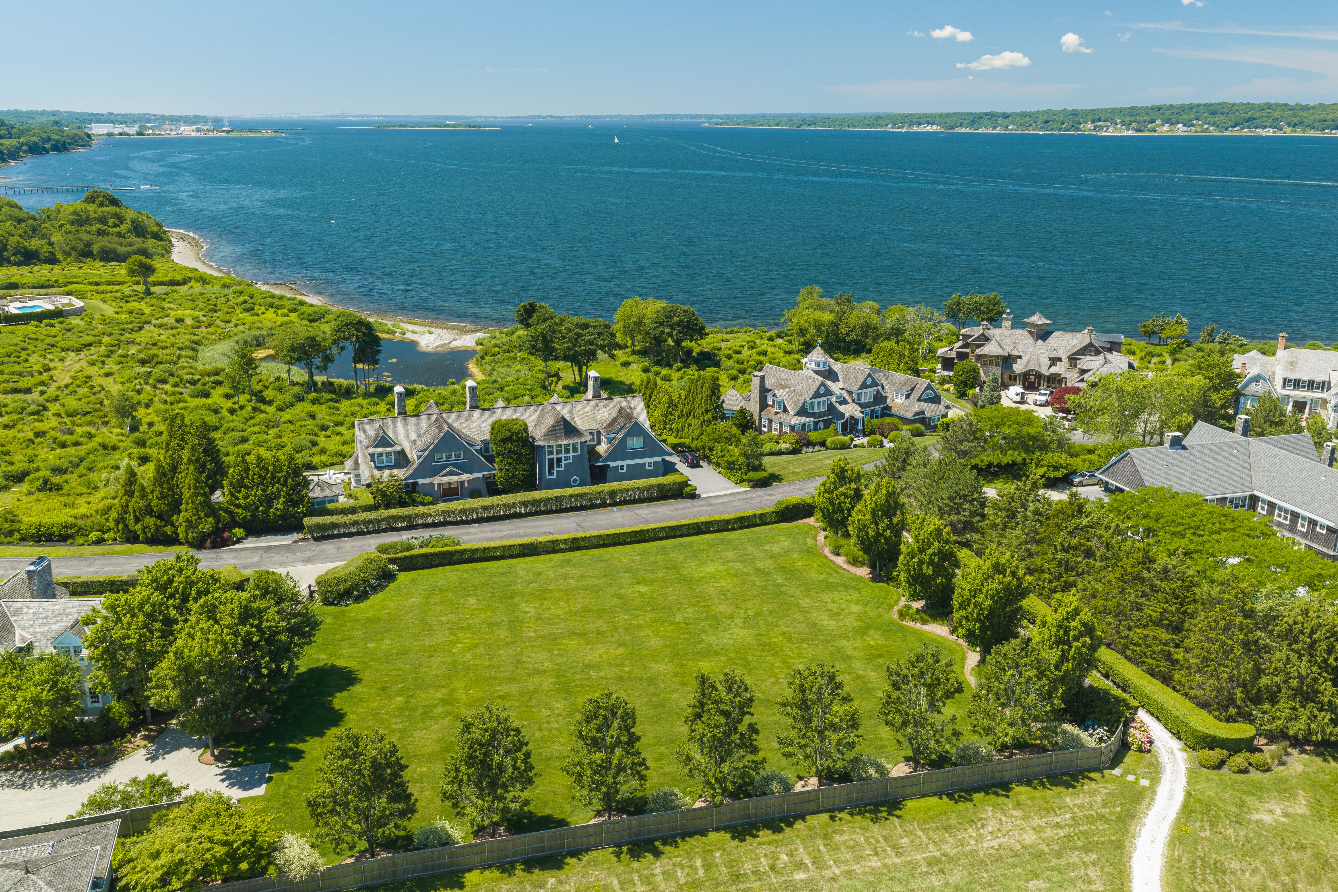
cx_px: 669
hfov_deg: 65.5
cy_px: 446
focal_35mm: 28
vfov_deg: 46.4
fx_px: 1041
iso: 100
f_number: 7.1
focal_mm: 14.45
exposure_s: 1/40
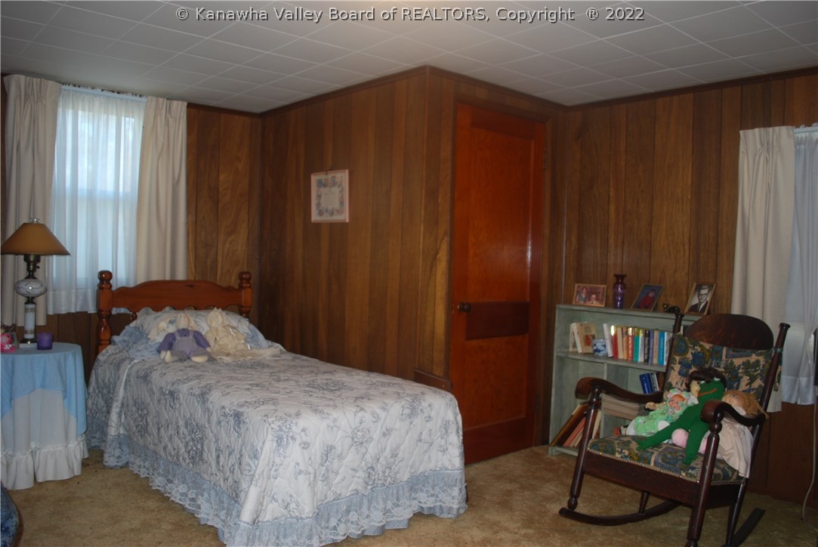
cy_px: 274
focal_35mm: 30
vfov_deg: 43.7
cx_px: 409
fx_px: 682
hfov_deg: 61.9
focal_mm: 20
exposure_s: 1/60
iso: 200
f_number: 3.8
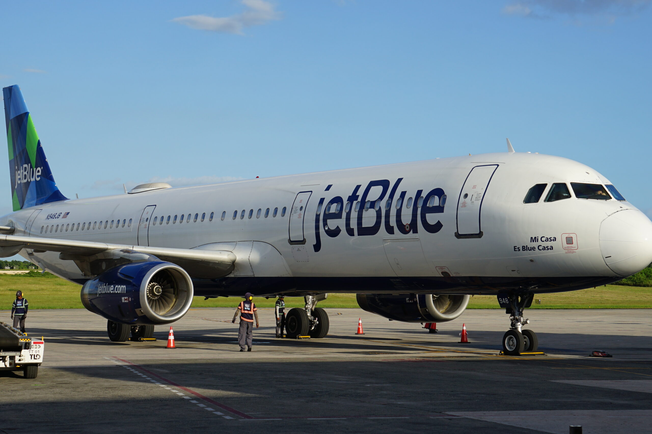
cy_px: 217
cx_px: 326
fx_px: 1485
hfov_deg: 24.8
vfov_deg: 16.7
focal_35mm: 82
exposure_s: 1/200
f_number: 11
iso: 100
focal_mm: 55
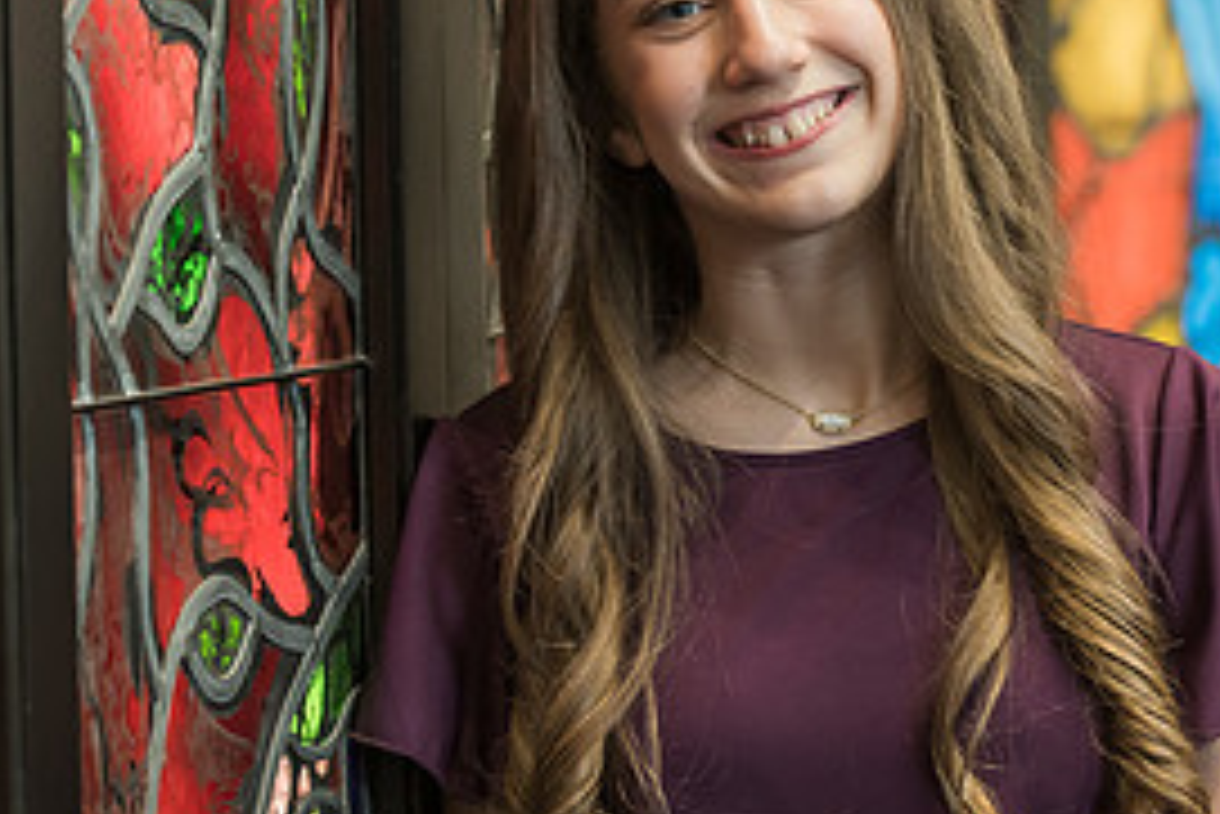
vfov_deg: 6.3
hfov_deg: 9.4
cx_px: 668
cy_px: 306
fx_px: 7425
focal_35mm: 219
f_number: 3.5
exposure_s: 1/100
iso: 1000
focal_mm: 98
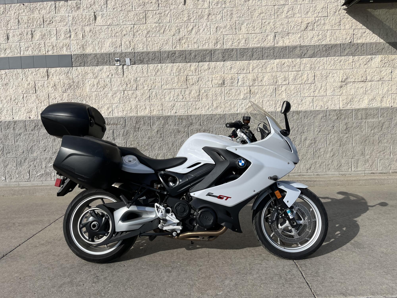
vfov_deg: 53.1
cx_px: 198
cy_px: 149
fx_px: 298
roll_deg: +2.4
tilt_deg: -4.6
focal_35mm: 26
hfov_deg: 67.3
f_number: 1.6
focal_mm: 5.1
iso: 50
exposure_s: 1/4854
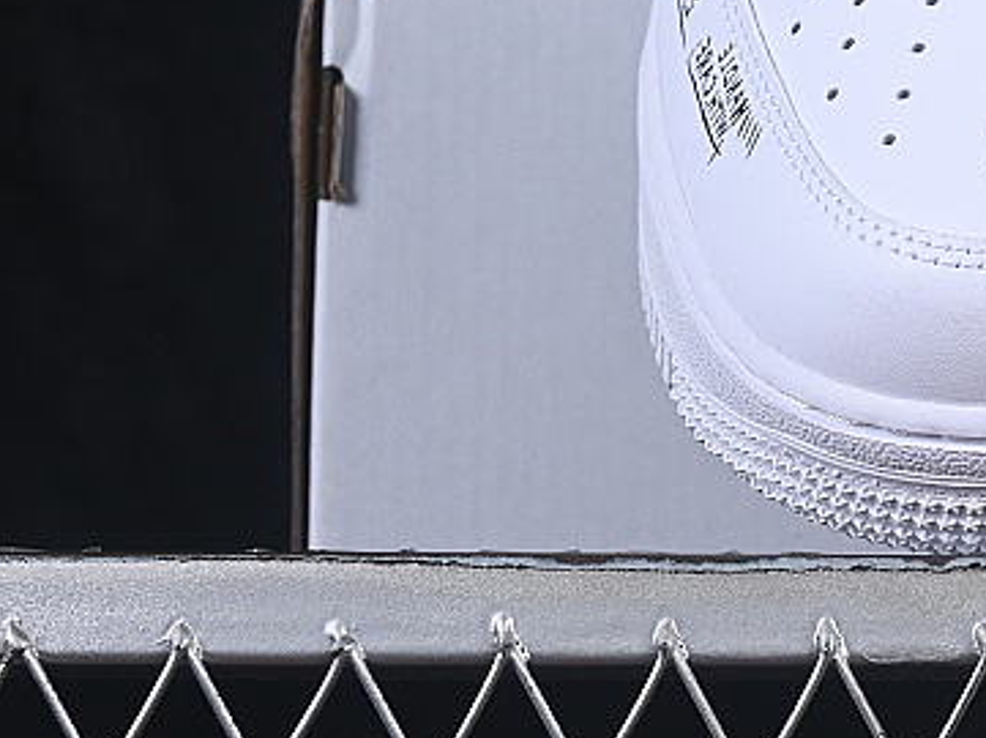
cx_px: 1338
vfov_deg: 6.8
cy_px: -60
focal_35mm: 216
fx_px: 6146
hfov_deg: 9.0
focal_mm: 50
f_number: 8
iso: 160
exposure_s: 1/80
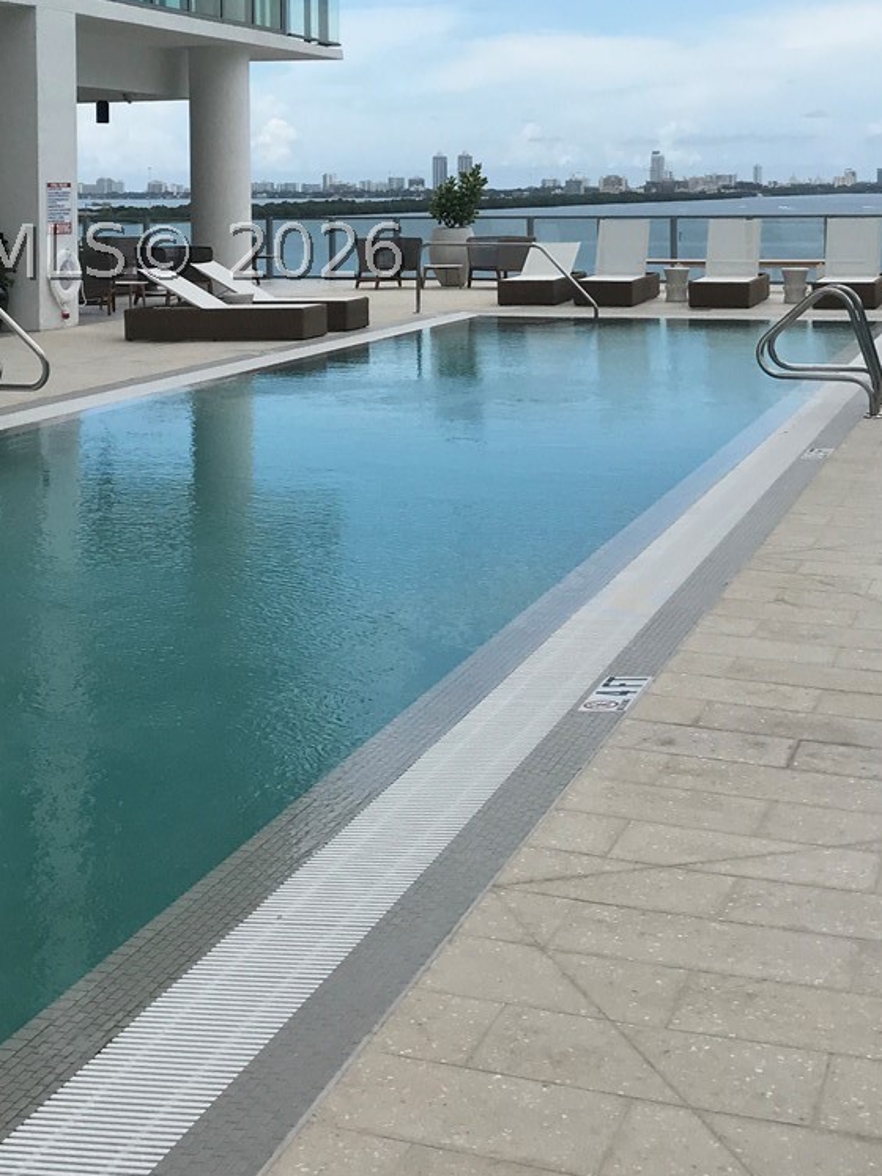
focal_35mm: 60
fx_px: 2039
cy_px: 252
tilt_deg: -0.6
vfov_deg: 31.4
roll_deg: +2.1
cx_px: 312
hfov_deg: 24.3
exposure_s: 1/2907
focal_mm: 3.99
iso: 20
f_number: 1.8
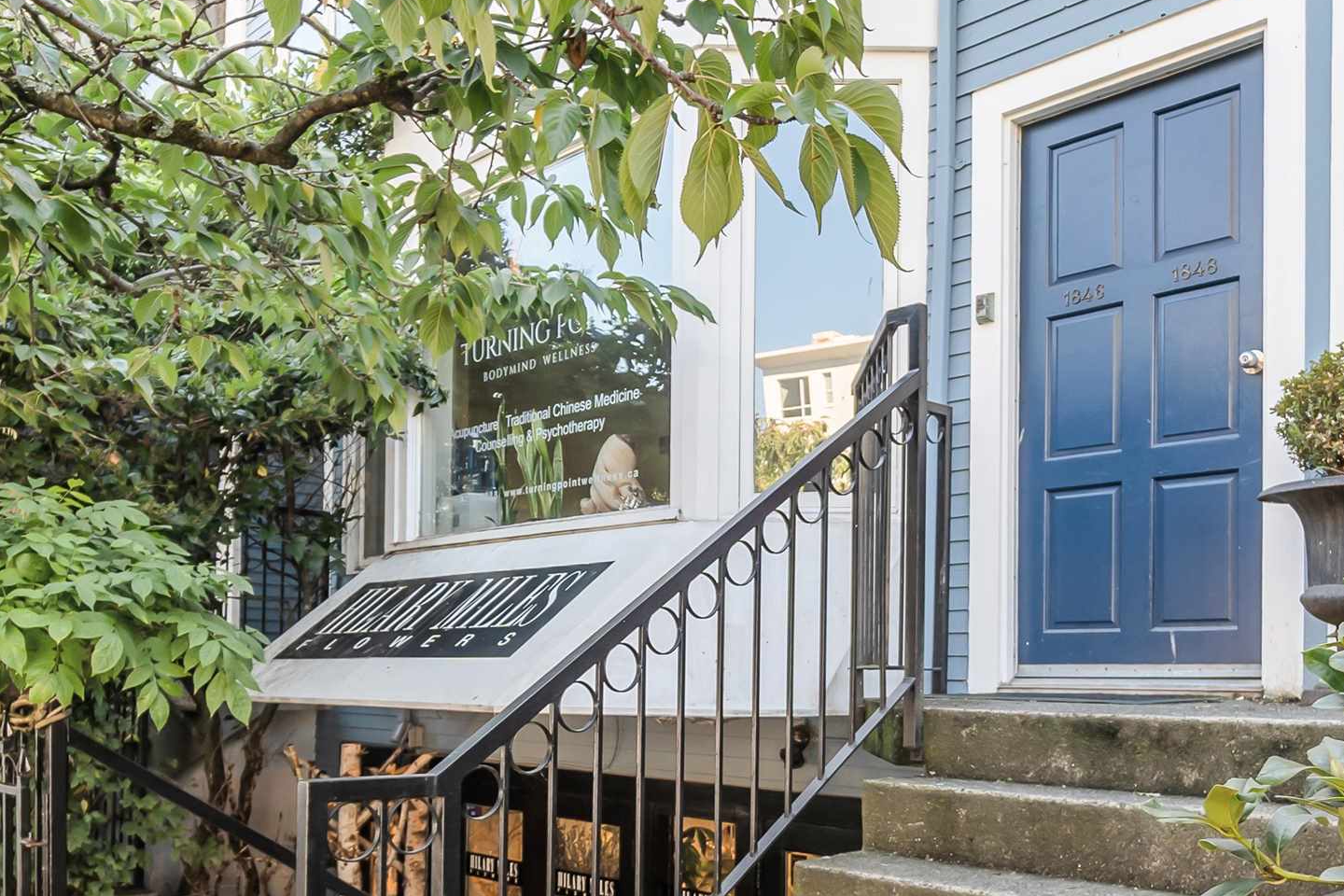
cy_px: 673
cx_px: 686
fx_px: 1195
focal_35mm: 32
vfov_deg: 40.0
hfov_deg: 58.7
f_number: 4
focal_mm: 10
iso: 100
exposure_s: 1/80
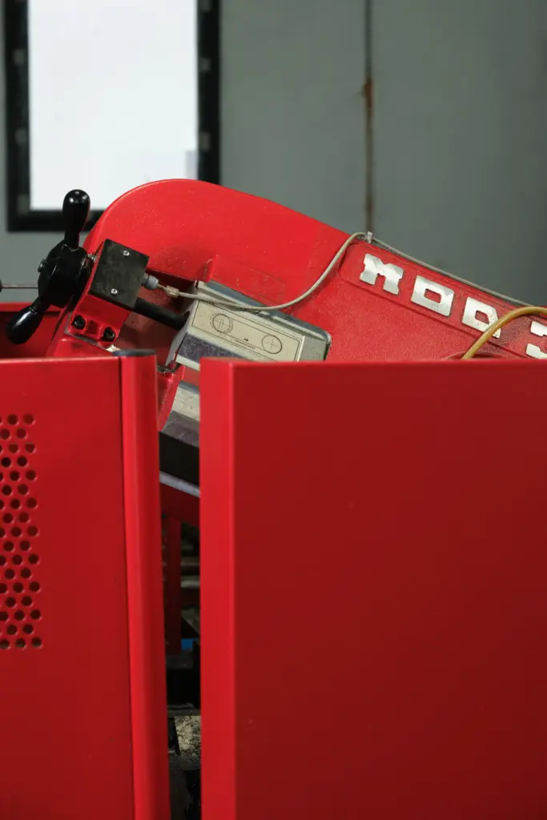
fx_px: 2552
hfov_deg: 12.2
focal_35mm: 112
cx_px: 274
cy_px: 410
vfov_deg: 18.3
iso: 125
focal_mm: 74.4
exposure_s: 1/80
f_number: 6.4
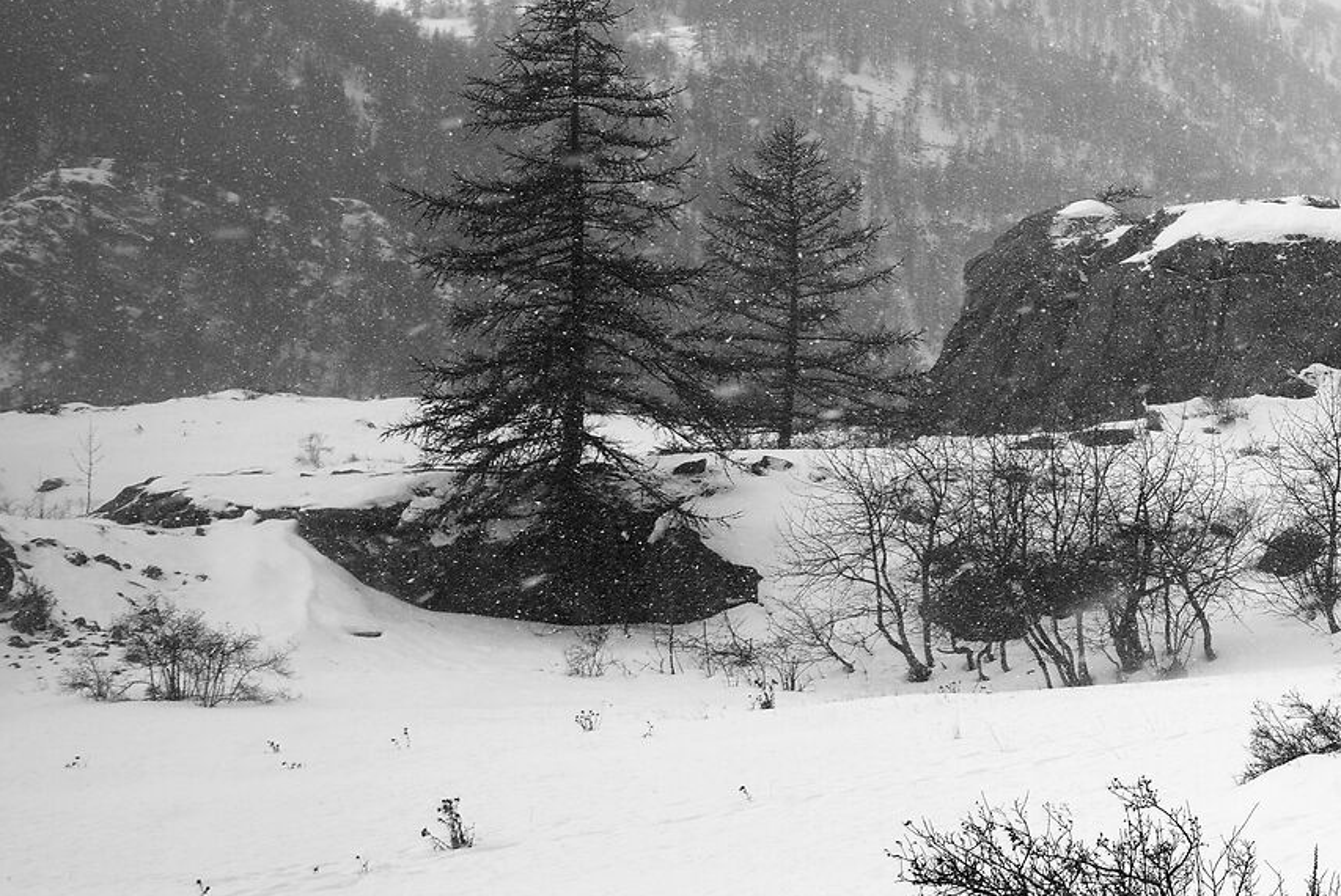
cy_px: 472
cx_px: 1835
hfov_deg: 31.2
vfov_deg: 29.9
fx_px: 1677
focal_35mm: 45
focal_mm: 16
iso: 64
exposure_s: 1/250
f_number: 8
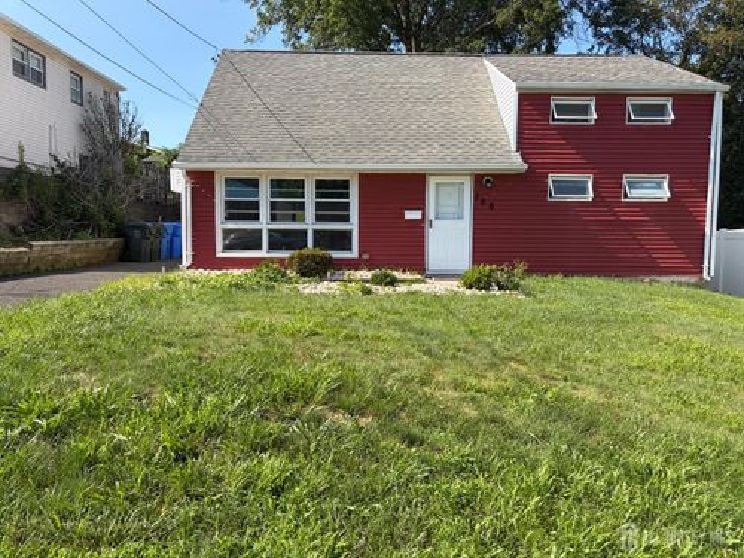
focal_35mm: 26
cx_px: 372
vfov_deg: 53.1
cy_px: 279
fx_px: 559
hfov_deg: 67.3
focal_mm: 5.96
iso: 50
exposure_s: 1/1751
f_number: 1.6
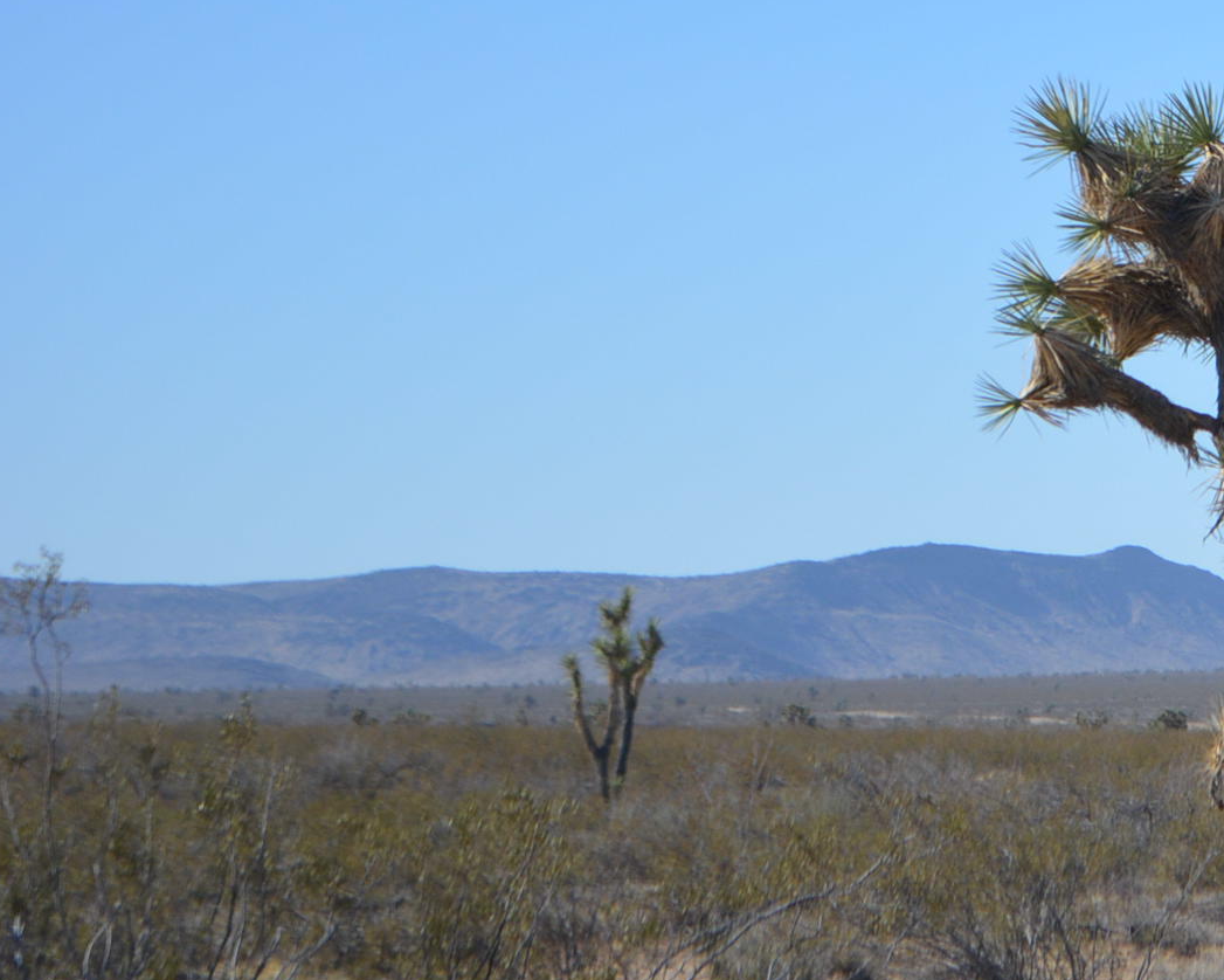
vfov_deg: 7.0
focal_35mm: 221
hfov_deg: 8.6
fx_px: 8020
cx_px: 1740
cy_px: 360
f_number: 7.1
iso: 400
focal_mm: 55
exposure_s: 1/1600
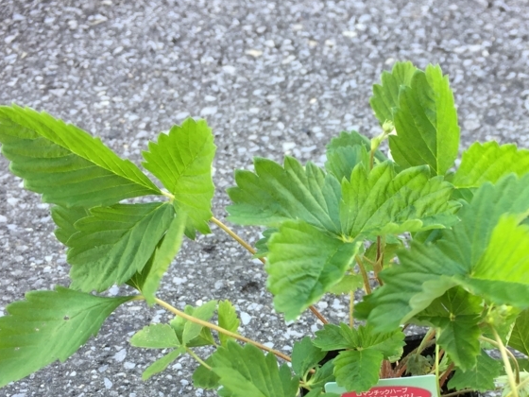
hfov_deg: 35.9
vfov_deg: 26.8
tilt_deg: -44.5
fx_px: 810
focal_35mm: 53
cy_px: 339
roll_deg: +0.9
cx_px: 341
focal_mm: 4.15
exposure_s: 1/120
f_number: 2.2
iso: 32
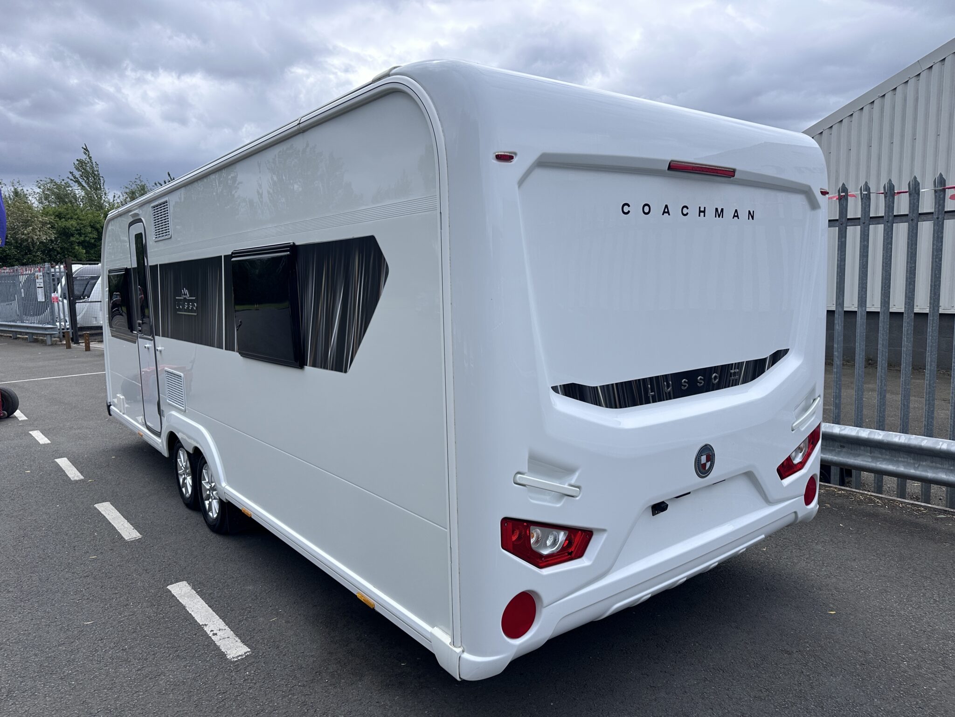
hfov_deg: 71.6
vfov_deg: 56.8
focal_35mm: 24
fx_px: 662
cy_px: 358
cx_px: 478
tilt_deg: -7.4
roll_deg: +2.1
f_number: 1.78
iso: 80
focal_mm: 6.86
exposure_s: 1/4545
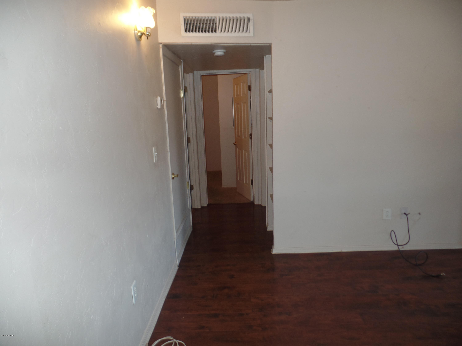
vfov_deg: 58.9
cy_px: 173
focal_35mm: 23
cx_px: 231
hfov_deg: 73.9
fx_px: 307
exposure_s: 1/30
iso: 100
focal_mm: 4.1
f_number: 2.8
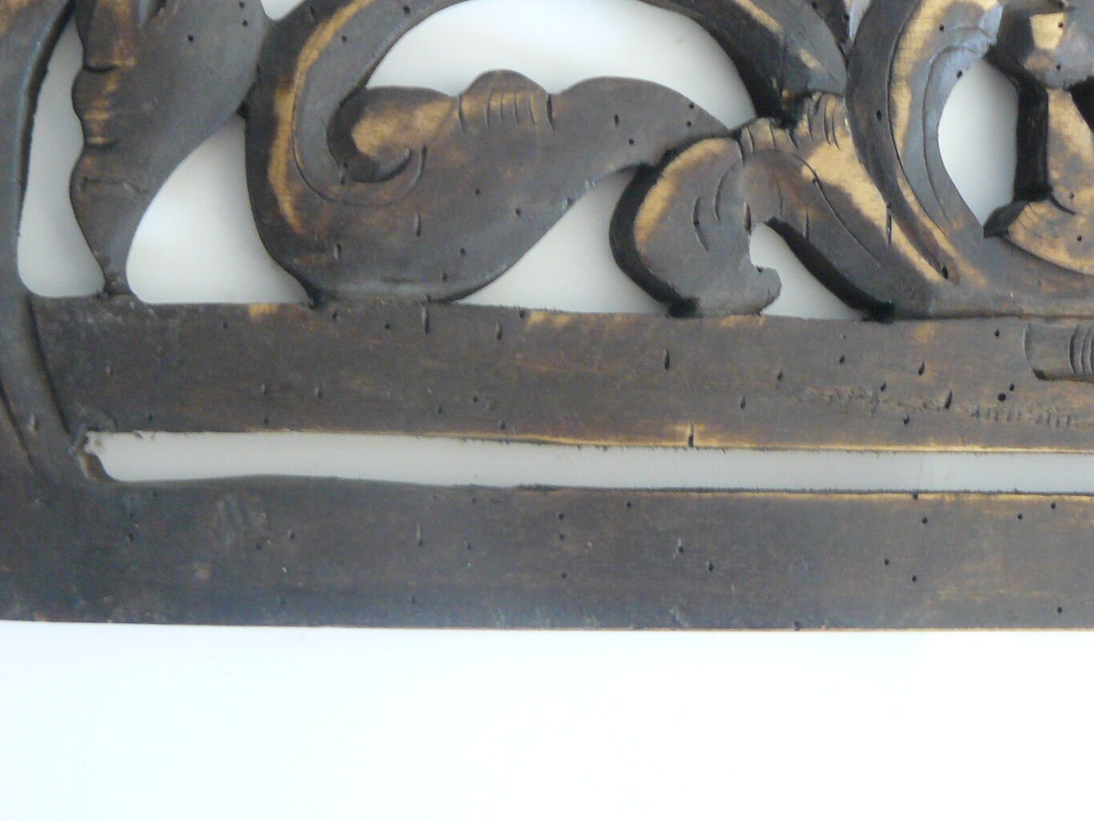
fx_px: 1707
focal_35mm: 54
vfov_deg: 26.8
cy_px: 248
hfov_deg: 35.4
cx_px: 442
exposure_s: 1/15
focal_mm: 6
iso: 200
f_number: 2.8
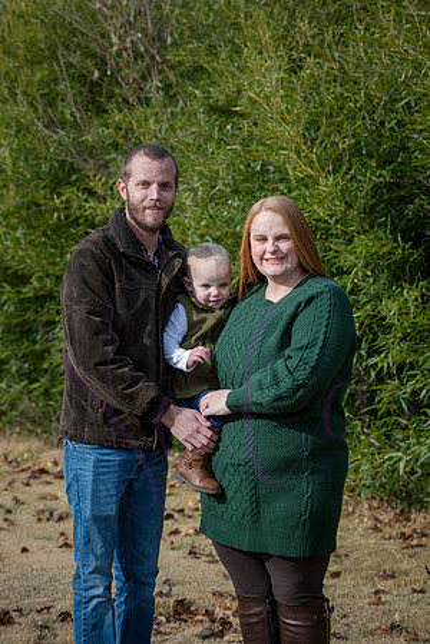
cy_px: 322
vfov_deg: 20.4
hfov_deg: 13.7
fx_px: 1792
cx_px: 215
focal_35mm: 100
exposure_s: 1/1000
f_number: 6.3
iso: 400
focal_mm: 100
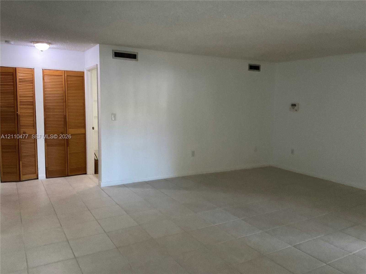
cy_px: 137
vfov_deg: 48.2
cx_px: 183
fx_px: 307
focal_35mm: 29
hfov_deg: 61.7
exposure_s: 1/60
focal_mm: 3
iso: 250
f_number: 1.8
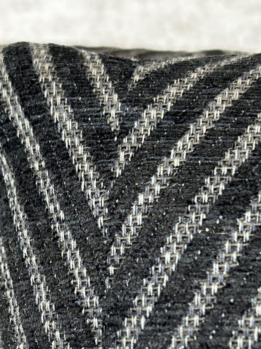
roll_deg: +2.1
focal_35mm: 108
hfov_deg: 13.7
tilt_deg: -16.2
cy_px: 363
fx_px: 1086
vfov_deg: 17.7
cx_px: 143
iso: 80
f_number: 1.78
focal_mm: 6.86
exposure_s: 1/60
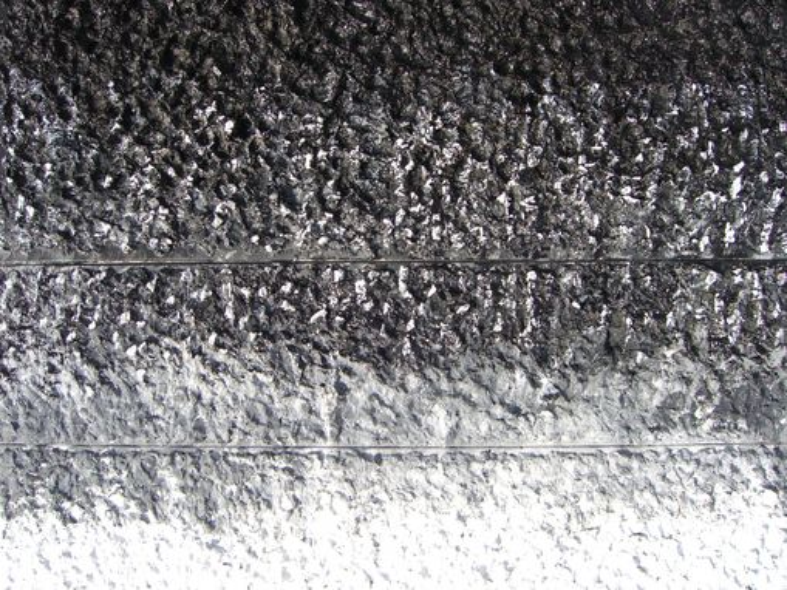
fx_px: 864
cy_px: 295
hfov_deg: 49.0
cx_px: 394
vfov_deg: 37.7
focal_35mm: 38
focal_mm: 7.9
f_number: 4
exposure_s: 1/800
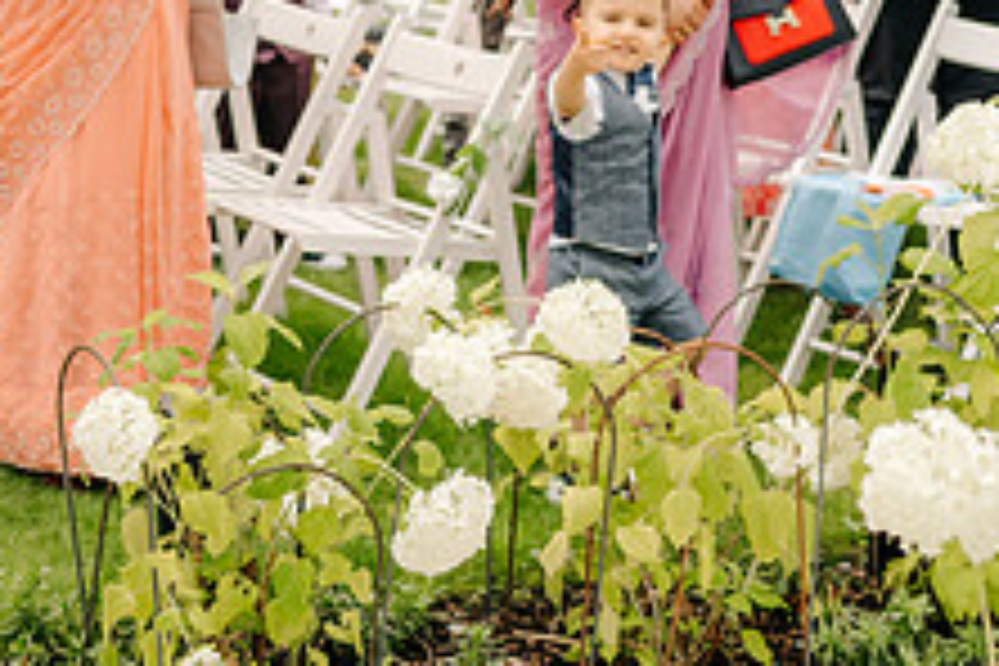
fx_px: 2692
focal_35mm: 97
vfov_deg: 13.7
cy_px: -146
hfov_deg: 20.9
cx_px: 306
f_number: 2
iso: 100
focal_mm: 35
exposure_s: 1/1600
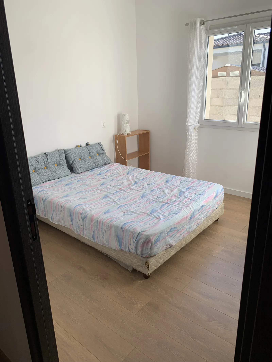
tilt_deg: -18.1
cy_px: 181
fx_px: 272
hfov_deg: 53.1
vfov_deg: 67.3
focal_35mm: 26
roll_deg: +1.1
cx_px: 136
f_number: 1.8
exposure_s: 1/232
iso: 25
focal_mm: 4.25
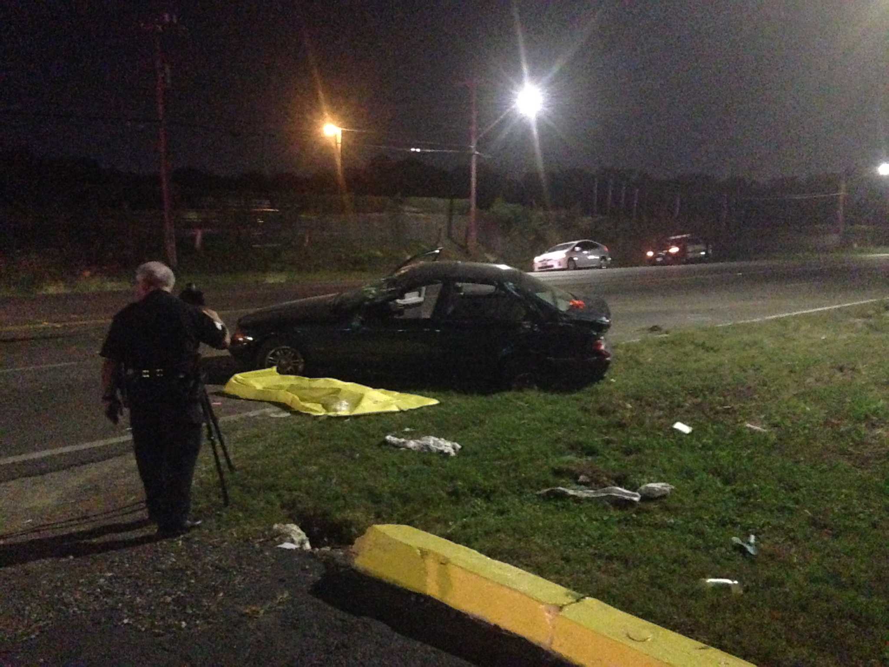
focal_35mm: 66
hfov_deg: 29.4
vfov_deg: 22.3
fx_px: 1695
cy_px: 334
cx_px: 444
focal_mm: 4.12
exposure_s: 1/15
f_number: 2.4
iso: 2500
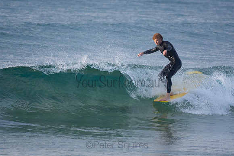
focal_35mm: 750
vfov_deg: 1.8
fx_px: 4876
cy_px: 78
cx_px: 117
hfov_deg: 2.7
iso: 800
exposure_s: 1/1250
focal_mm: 500
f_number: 5.6
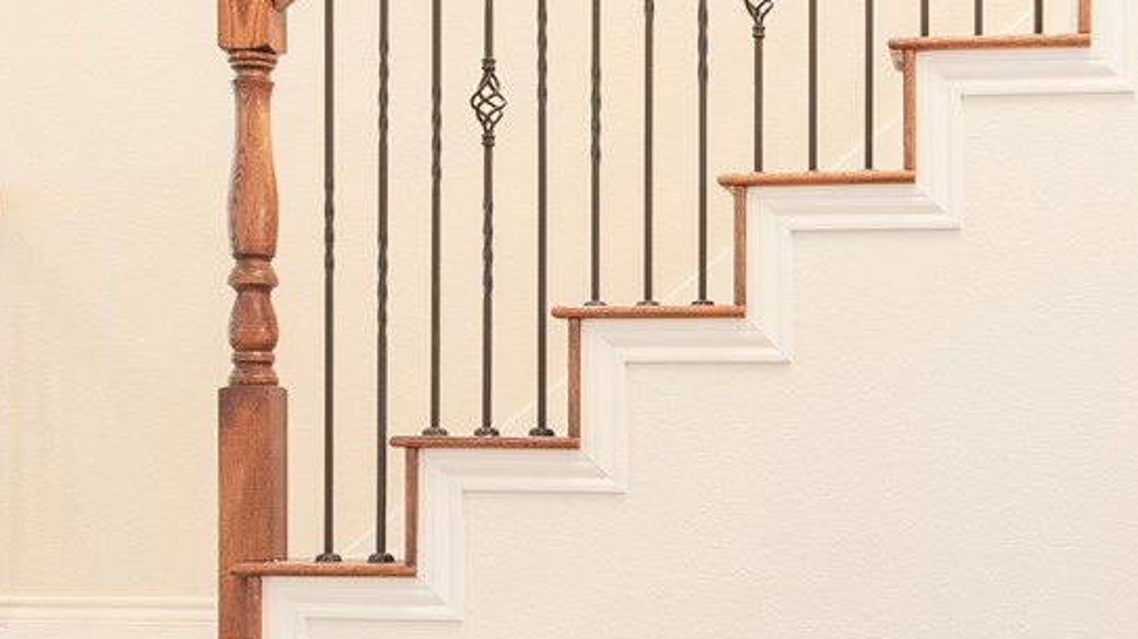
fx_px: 2021
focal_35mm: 67
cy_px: 442
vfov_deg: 17.9
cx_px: 725
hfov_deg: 31.3
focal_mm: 16
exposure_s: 1.3
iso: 100
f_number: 7.1
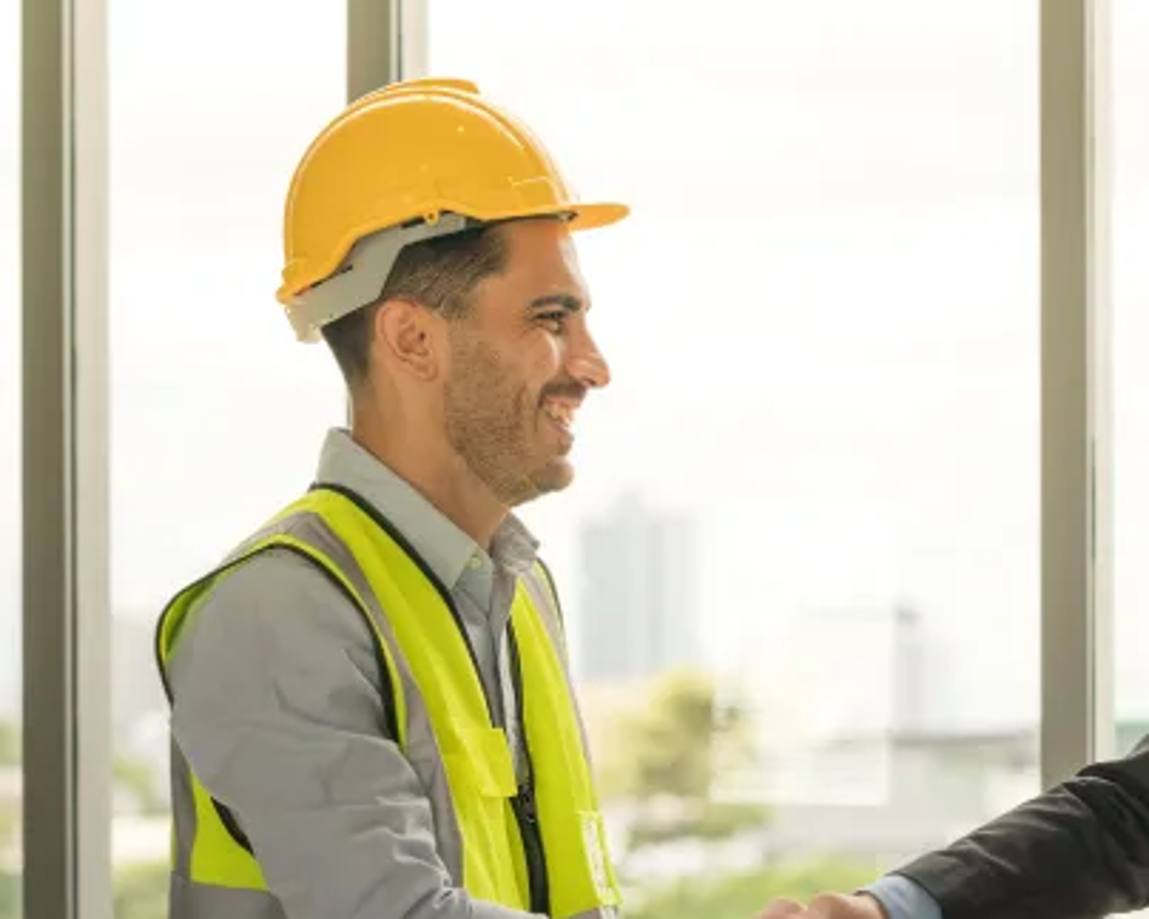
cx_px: 1195
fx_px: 6086
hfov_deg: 10.7
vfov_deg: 8.6
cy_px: 790
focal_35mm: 179
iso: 100
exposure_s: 1/500
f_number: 4
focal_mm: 77
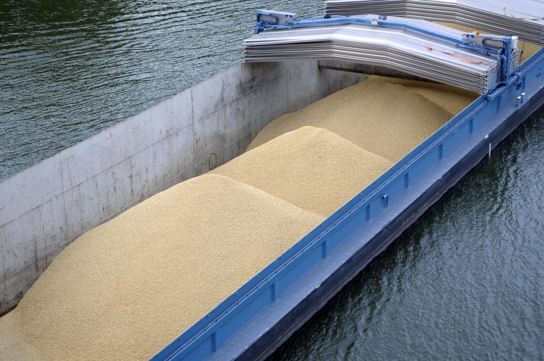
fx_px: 1245
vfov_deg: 16.5
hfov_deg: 24.6
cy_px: 180
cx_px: 272
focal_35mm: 82
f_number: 6.3
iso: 200
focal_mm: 55
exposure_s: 1/125
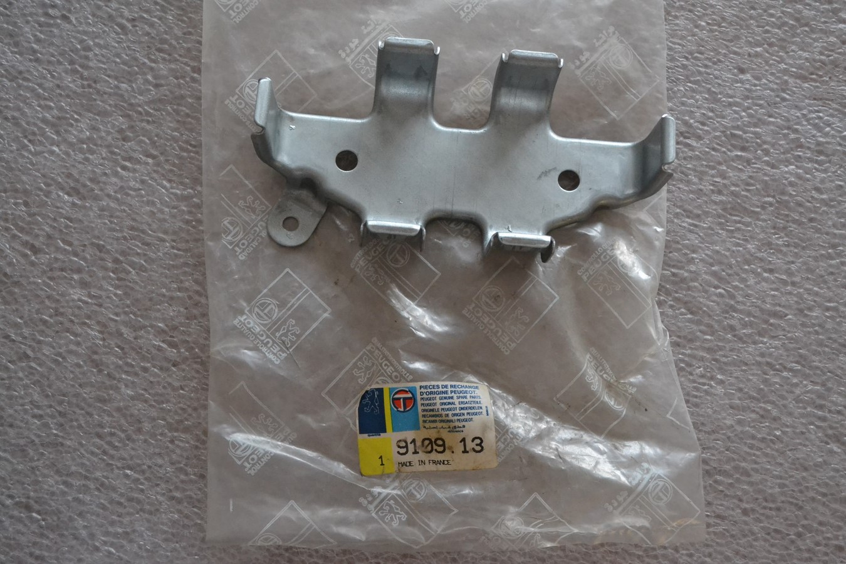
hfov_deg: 43.6
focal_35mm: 45
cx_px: 423
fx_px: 1057
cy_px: 282
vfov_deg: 29.9
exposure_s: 1/60
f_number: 4.5
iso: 3200
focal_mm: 30
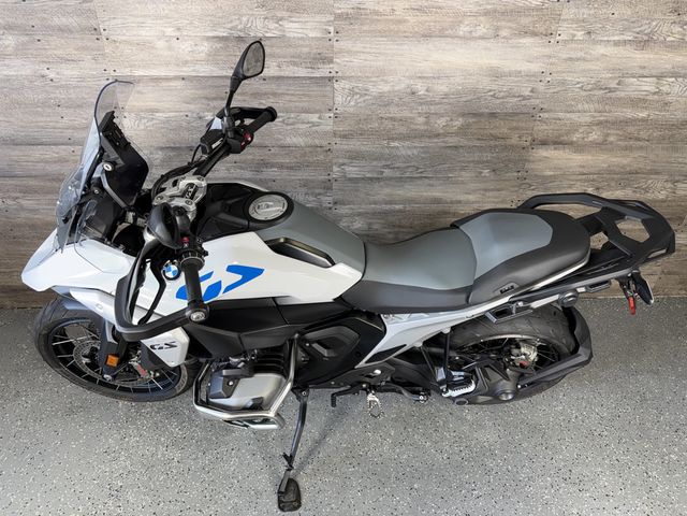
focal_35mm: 24
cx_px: 344
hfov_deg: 71.6
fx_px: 476
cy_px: 258
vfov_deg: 56.8
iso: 64
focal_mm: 6.76
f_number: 1.78
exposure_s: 1/30
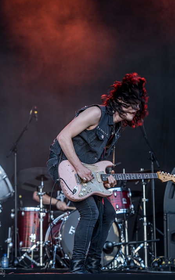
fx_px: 1526
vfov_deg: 10.5
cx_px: 88
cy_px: 139
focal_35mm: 200
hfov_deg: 6.6
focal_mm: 130
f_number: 2.8
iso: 100
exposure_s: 1/100
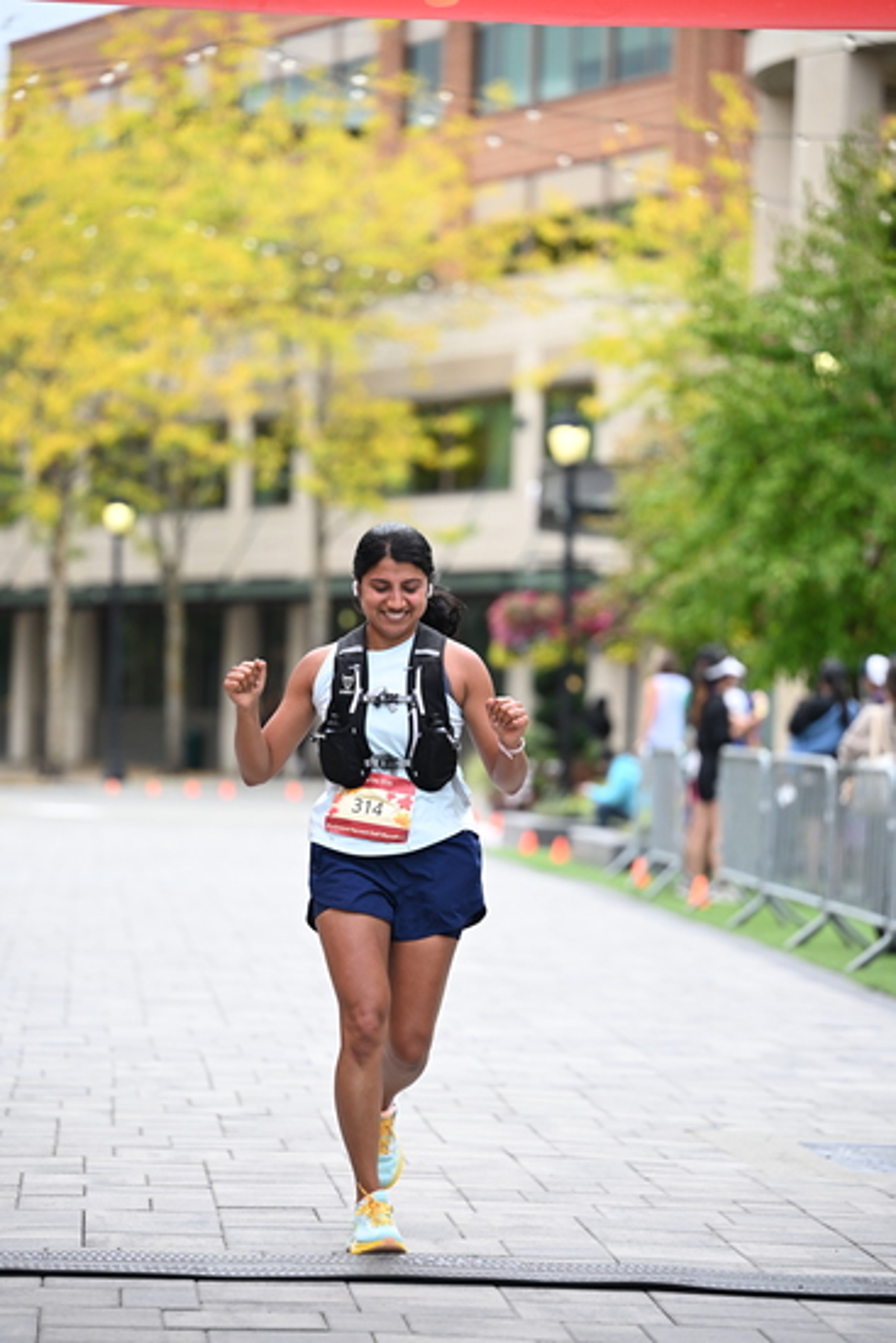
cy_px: 672
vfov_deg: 16.4
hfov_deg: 11.0
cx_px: 448
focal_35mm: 125
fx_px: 4663
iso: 640
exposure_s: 1/2000
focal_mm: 125
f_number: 2.8
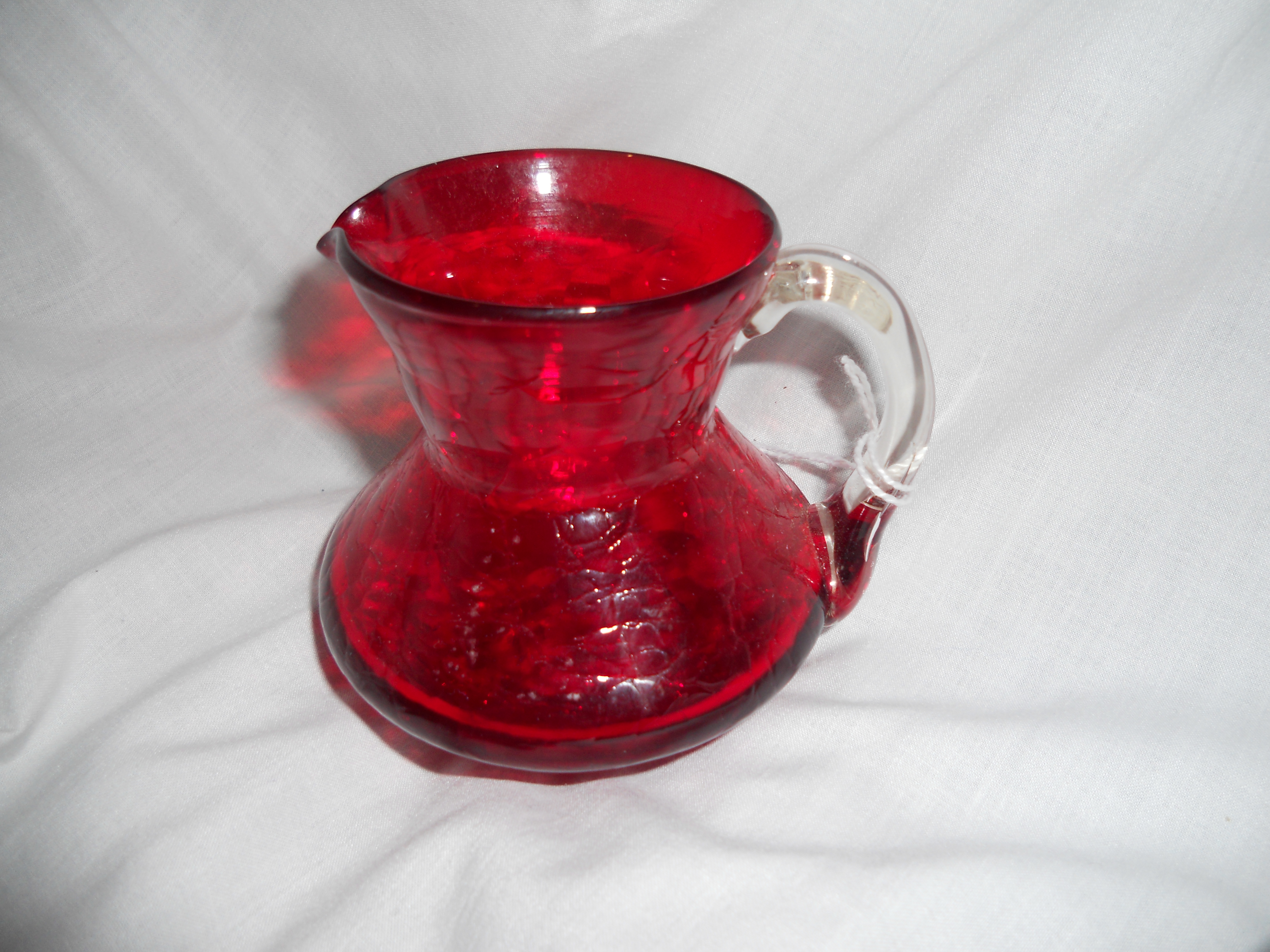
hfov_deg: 65.3
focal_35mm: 27
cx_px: 635
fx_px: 991
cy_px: 476
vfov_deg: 51.4
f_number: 8
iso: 80
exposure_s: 1/25
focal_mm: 4.9
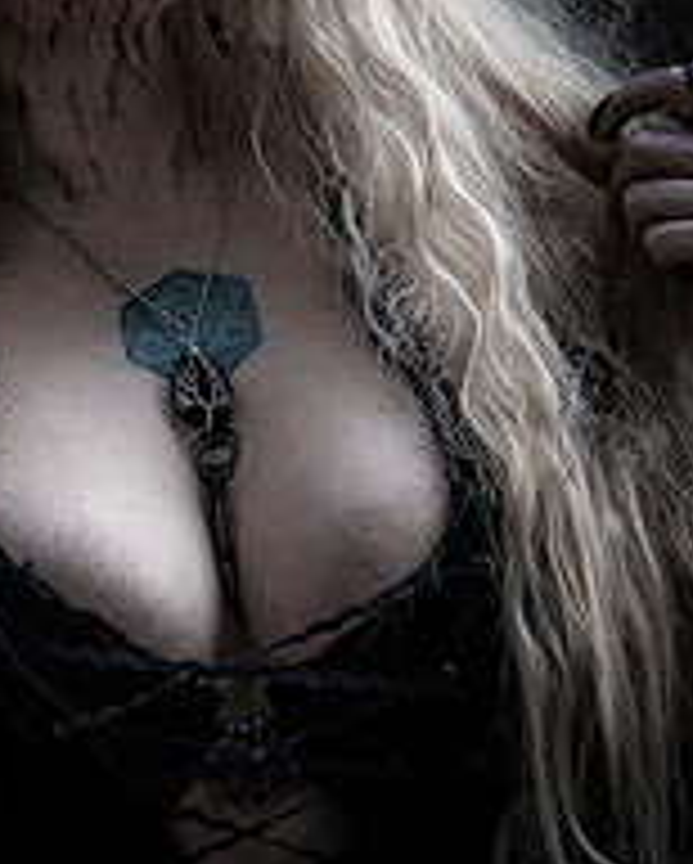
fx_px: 3609
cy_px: 315
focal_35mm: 141
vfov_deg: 13.6
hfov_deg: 11.0
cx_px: 289
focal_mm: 40
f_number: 4
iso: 2000
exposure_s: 1/320
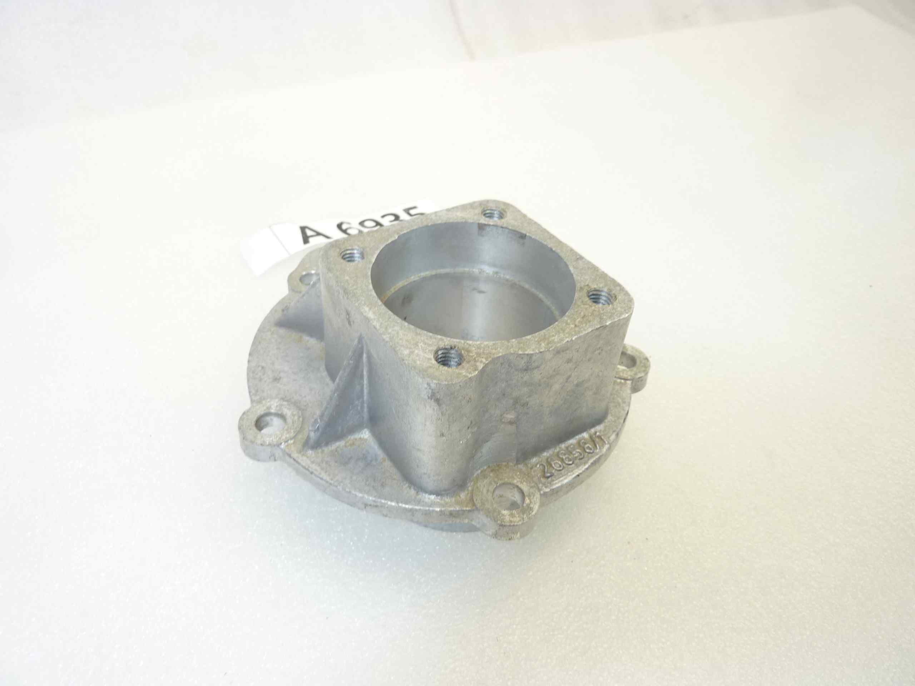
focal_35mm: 25
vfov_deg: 54.9
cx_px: 458
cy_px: 343
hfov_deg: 69.4
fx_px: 661
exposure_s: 1/25
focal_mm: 4.1
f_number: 3.3
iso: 80
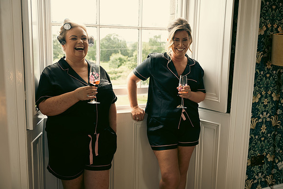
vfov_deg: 36.0
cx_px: 142
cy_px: 94
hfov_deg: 51.9
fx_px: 291
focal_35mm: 37
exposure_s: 1/160
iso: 160
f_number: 3.5
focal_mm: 37
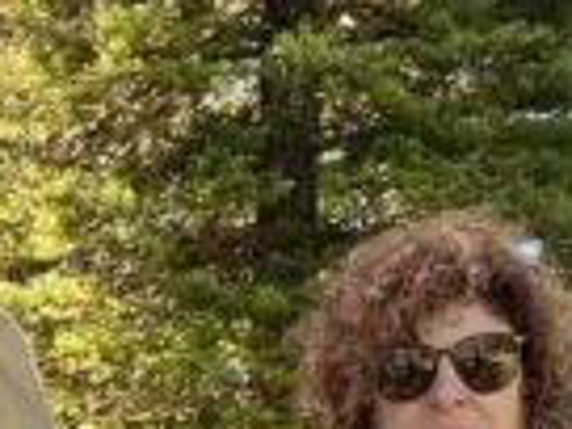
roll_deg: -0.4
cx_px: 21
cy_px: 1043
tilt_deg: -9.2
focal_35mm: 147
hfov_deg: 13.3
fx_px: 2429
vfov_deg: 9.1
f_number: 1.6
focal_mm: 5.1
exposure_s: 1/306
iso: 50
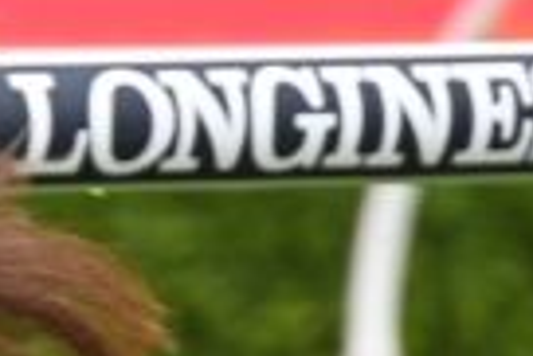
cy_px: 135
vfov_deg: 0.5
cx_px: -1238
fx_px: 43396
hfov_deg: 0.7
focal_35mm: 2928
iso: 1250
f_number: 5.6
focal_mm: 390
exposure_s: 1/1600
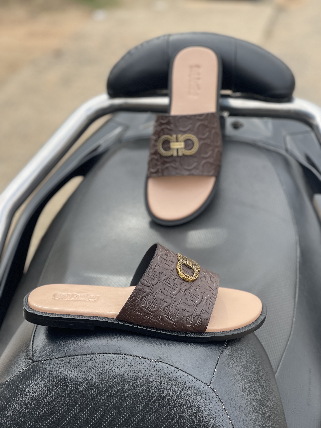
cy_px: 214
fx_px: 791
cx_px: 160
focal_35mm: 64
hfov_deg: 22.9
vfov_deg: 30.3
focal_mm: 7.5
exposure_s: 1/245
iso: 25
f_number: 2.2
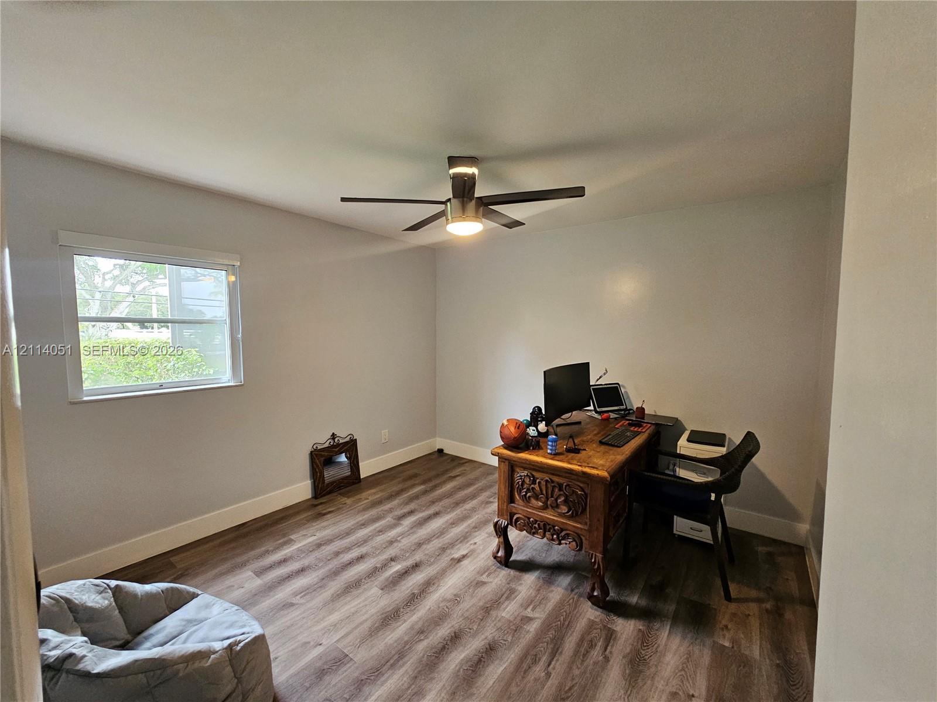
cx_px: 468
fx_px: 352
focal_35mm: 13
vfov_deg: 89.9
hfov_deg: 106.2
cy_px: 351
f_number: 2.2
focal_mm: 2.2
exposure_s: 1/40
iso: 320
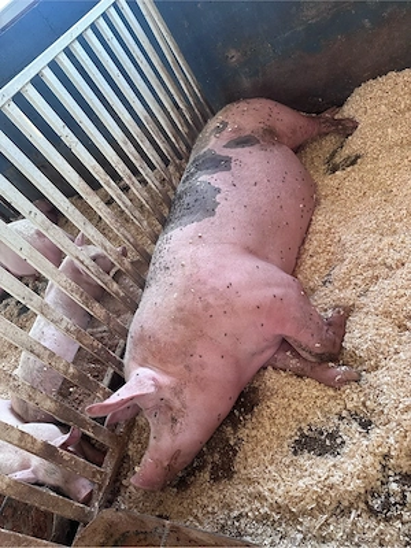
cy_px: 274
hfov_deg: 56.8
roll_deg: +36.4
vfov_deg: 71.6
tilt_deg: -37.7
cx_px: 206
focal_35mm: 24
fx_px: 380
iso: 320
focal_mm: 6.86
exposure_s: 1/60
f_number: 1.78
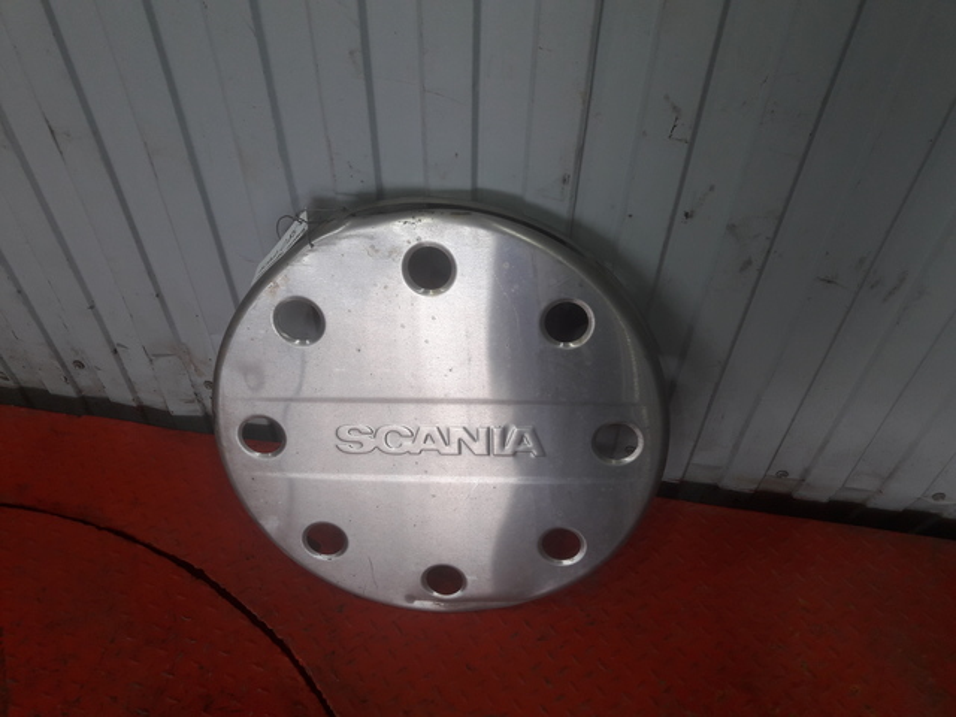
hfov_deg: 63.4
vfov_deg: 49.7
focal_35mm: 28
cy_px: 358
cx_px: 478
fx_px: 773
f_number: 1.9
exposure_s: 1/100
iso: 40
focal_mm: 3.7
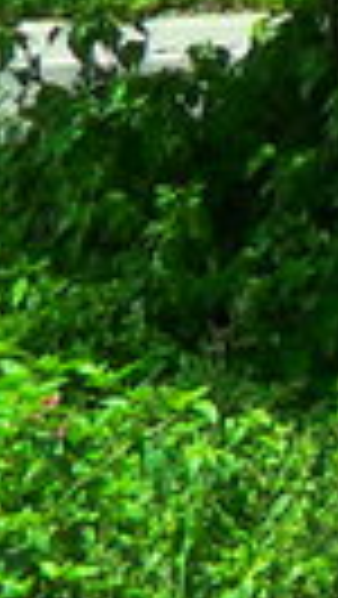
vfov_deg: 6.9
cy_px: -836
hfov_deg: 3.7
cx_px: 1798
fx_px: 4675
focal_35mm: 294
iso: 100
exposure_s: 1/90
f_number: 8.9
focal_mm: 6.2
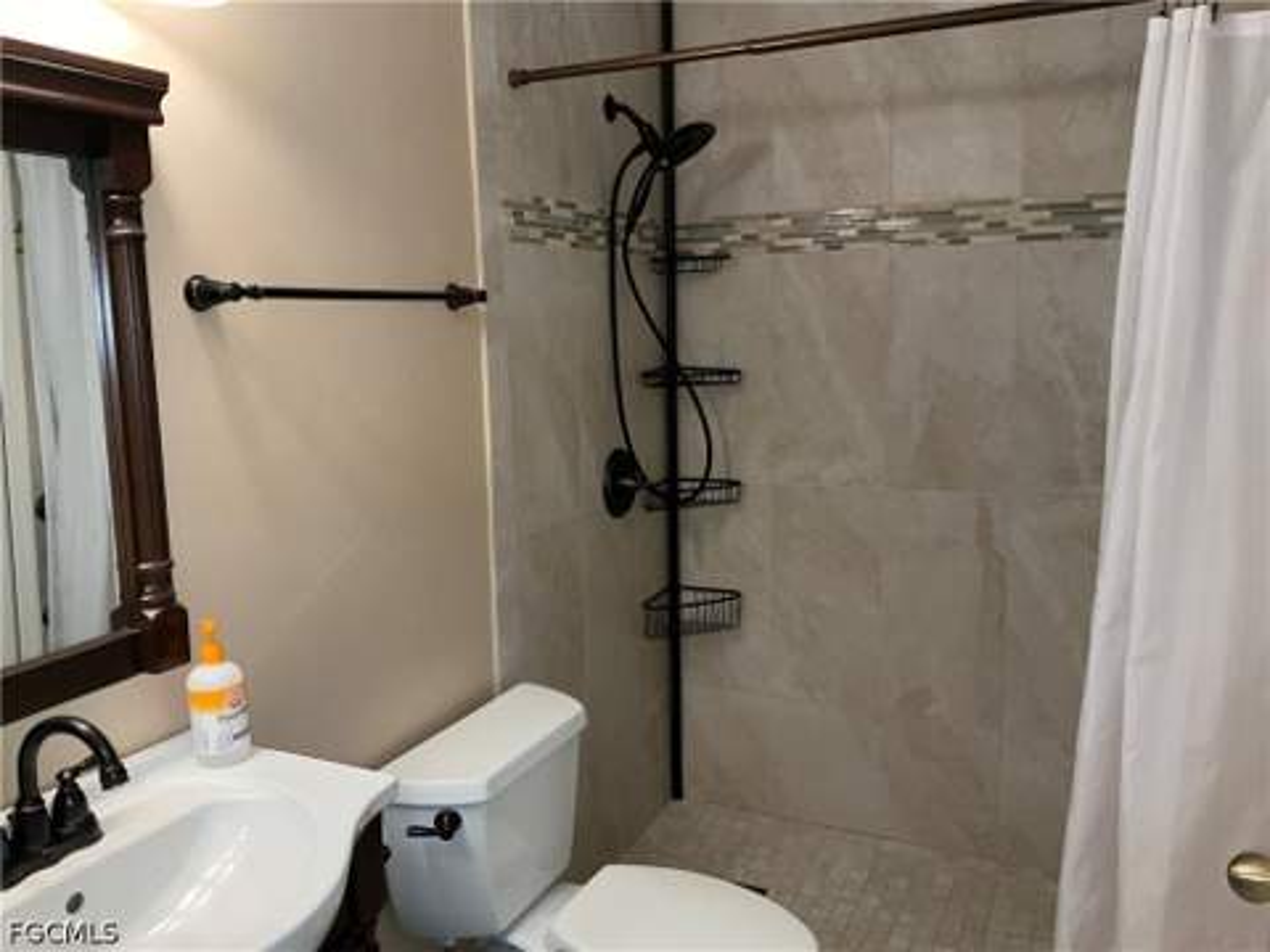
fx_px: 1064
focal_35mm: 29
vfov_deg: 48.2
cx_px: 635
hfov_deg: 61.7
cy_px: 476
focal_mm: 3
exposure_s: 1/60
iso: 40
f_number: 1.8
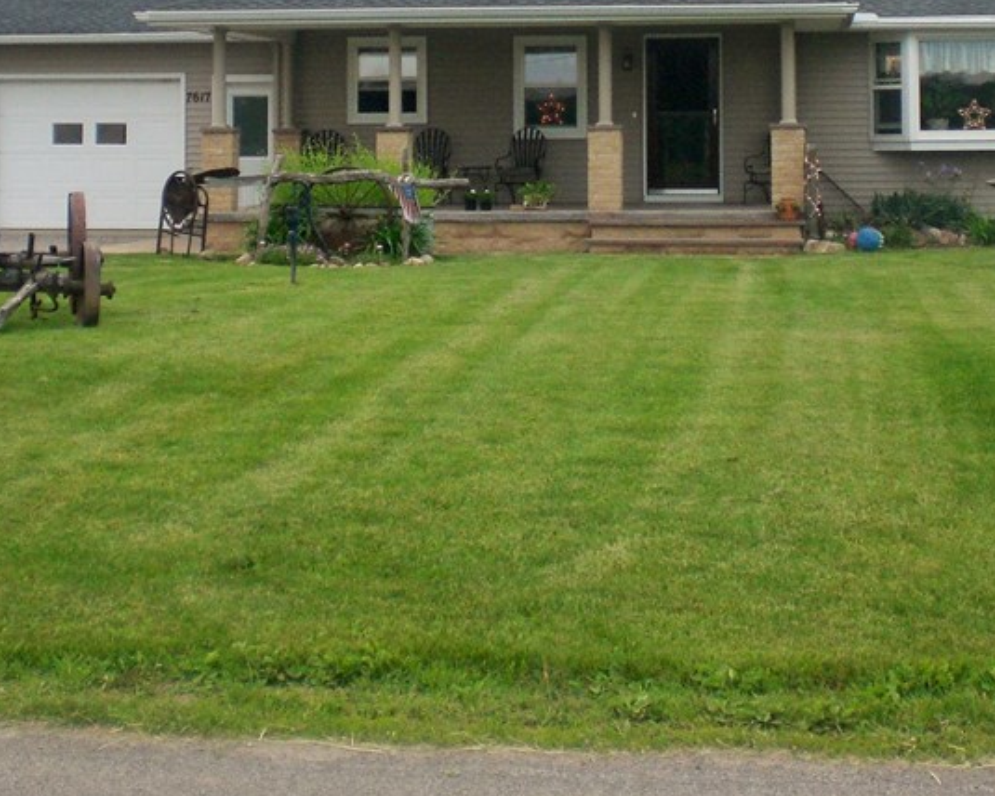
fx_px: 2091
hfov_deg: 26.8
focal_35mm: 71
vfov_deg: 21.2
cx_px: 465
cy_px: 117
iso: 50
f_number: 3.1
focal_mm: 6.3
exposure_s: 1/160
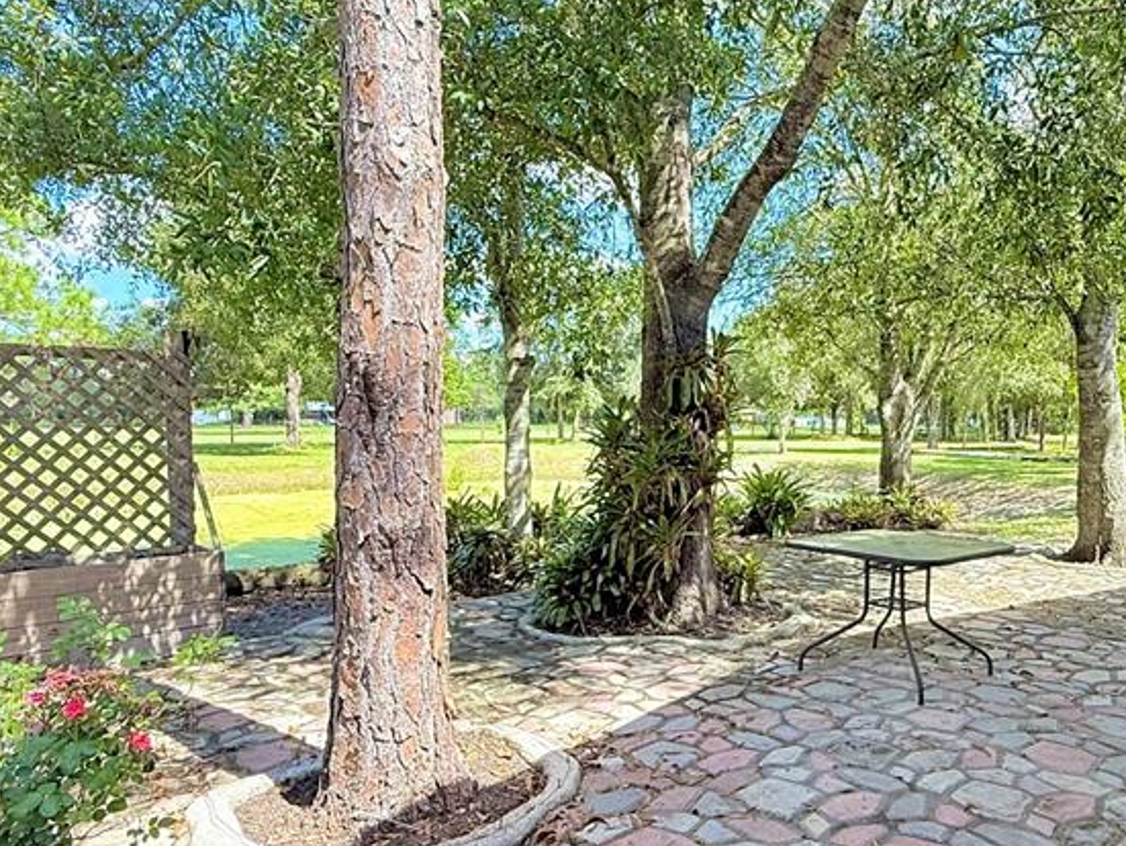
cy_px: 462
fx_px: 846
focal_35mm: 26
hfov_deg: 66.4
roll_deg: -0.3
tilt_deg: -2.4
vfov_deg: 53.0
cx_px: 697
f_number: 2.2
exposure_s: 1/427
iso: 64
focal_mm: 2.22
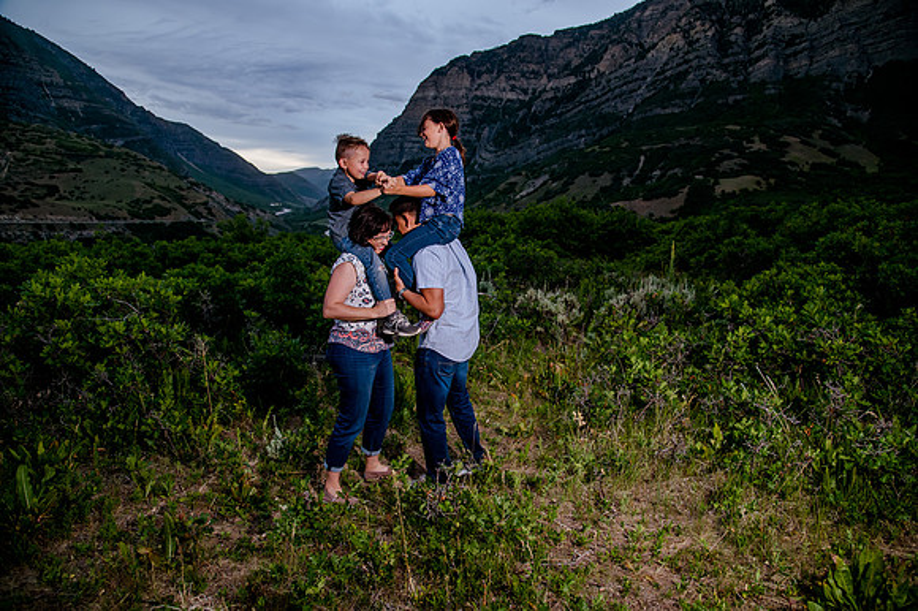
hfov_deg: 73.8
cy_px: 306
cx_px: 459
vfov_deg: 53.1
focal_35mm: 24
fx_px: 612
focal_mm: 24
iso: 1250
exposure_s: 1/250
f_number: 5
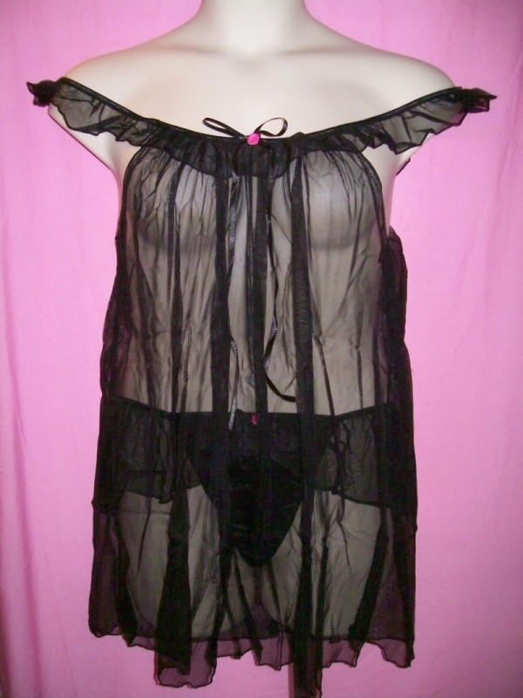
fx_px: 725
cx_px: 262
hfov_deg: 39.7
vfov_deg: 51.4
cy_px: 349
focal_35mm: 36
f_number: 2.7
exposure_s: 1/64
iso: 160
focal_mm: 6
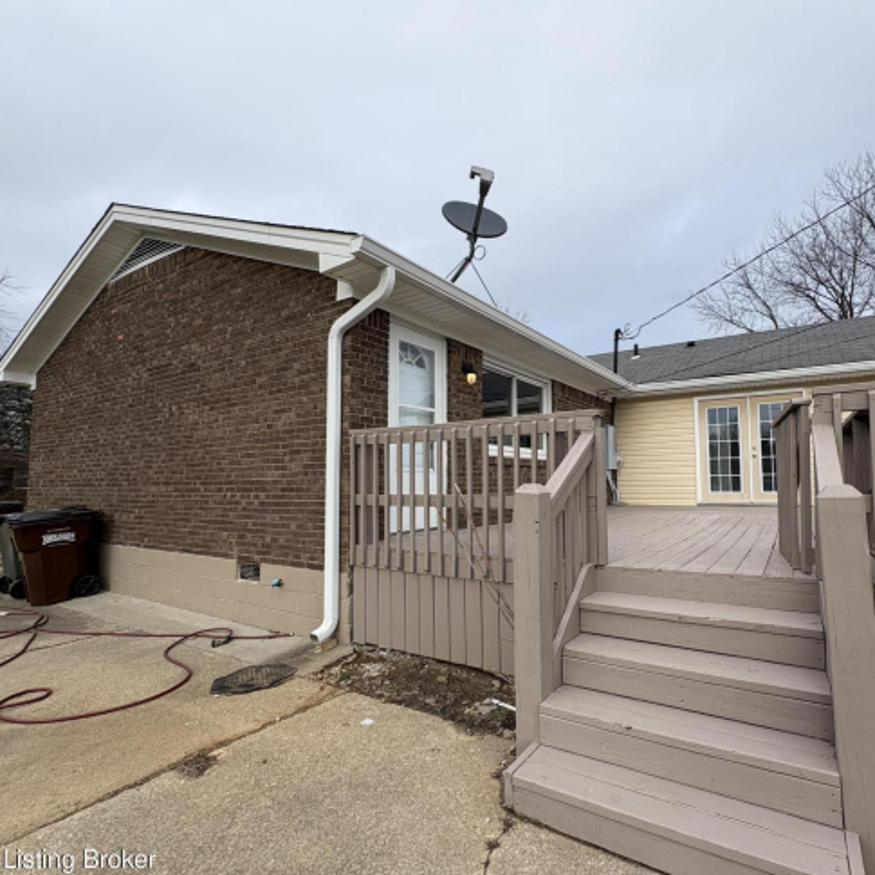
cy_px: 449
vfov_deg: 83.9
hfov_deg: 83.1
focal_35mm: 17
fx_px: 486
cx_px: 519
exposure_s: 1/657
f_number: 2.2
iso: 40
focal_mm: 2.22
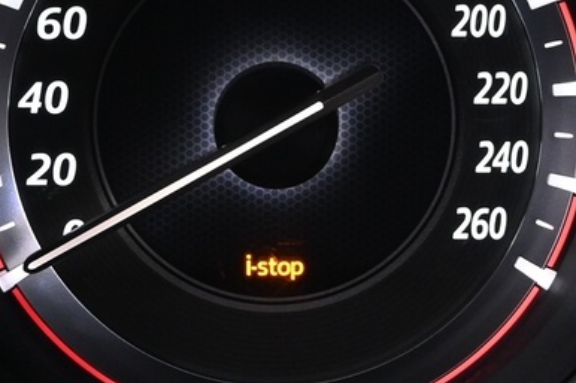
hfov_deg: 19.1
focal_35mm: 107
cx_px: 303
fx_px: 1713
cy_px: 110
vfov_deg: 12.7
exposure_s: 1/15
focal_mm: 17
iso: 1000
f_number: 3.5
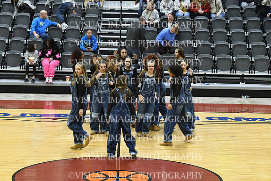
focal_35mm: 129
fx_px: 971
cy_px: 90
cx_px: 136
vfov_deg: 10.6
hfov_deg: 15.9
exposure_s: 1/250
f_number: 4
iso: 4000
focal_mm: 86
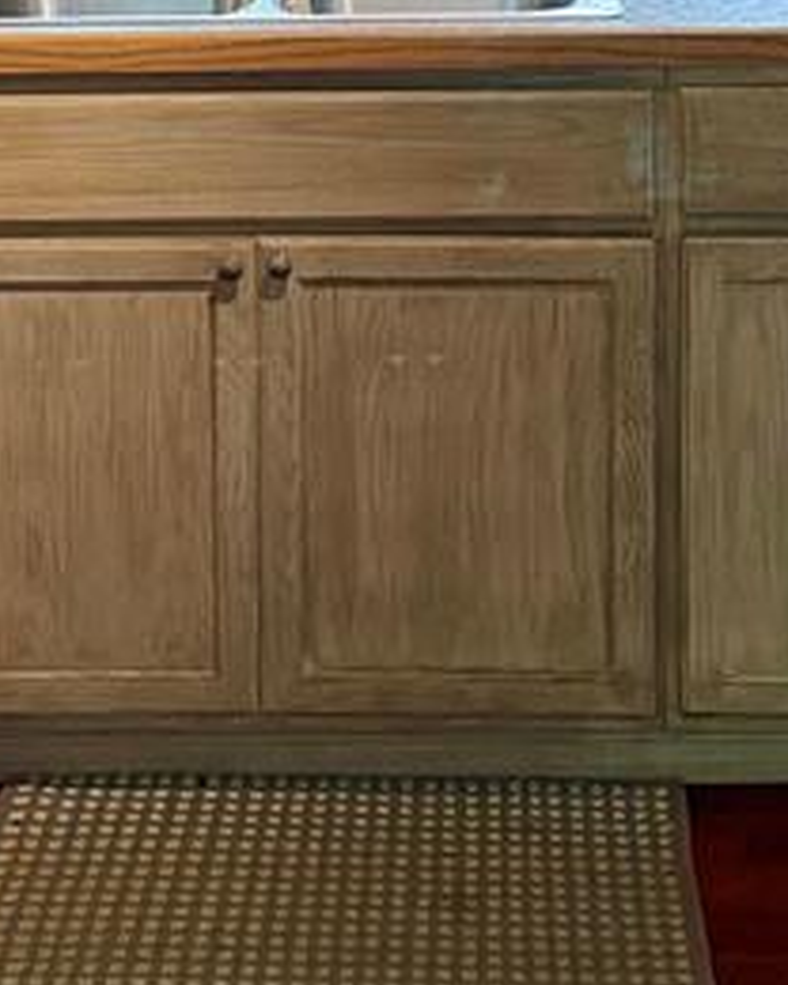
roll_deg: +0.5
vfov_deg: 23.5
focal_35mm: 72
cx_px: 383
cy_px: -277
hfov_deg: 21.3
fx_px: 2099
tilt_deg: -3.8
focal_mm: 5.1
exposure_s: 1/60
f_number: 1.6
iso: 125
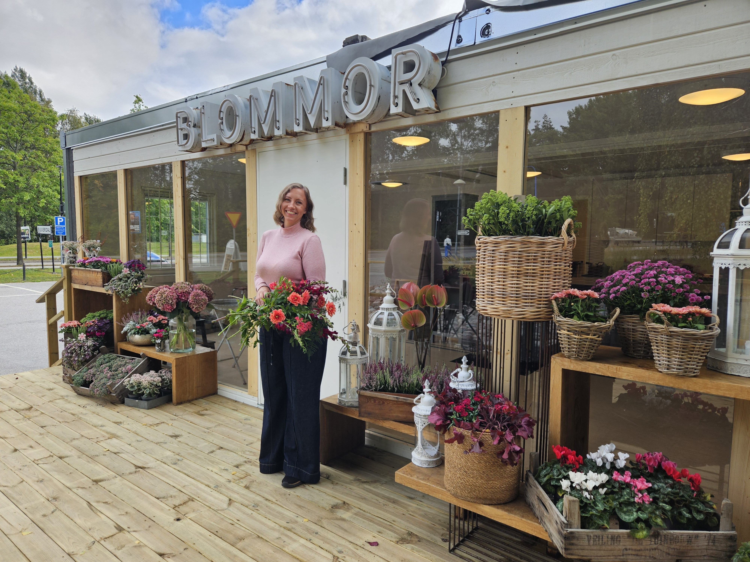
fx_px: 498
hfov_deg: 73.9
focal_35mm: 23
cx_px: 375
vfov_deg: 58.9
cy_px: 281
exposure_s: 1/388
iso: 25
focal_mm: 5.4
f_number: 1.8
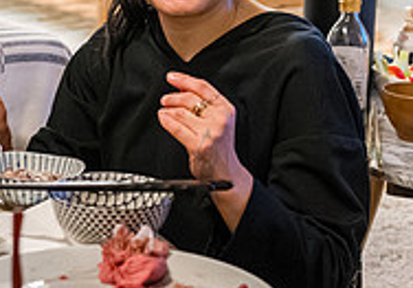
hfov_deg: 18.2
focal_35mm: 111
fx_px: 1291
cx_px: 235
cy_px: -54
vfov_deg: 12.4
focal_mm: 35
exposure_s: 1/160
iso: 12800
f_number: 3.2
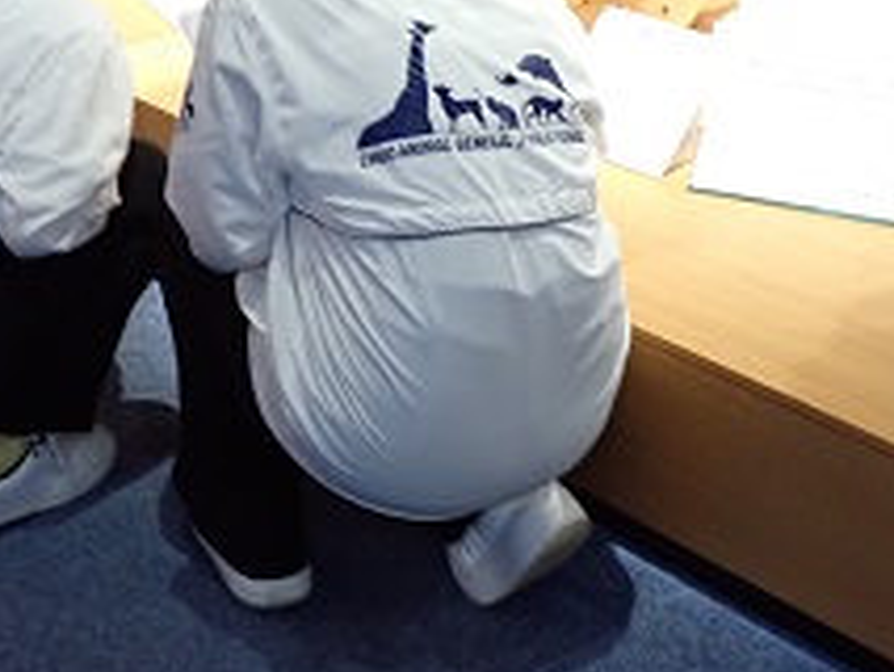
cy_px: 44
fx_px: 1938
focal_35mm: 75
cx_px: 269
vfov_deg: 19.2
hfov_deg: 25.8
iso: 500
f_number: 2.7
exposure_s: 1/40
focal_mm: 6.83
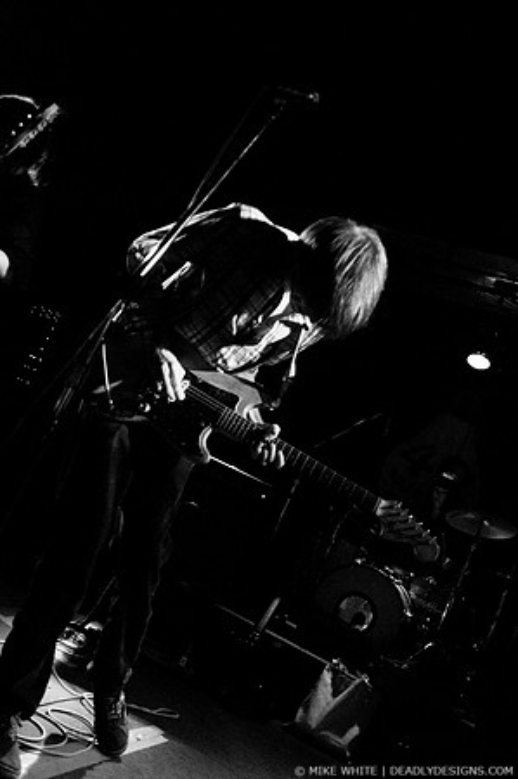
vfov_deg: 62.0
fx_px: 649
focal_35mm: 30
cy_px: 390
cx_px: 259
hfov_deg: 43.5
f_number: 2.8
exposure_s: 1/50
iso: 1250
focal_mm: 20
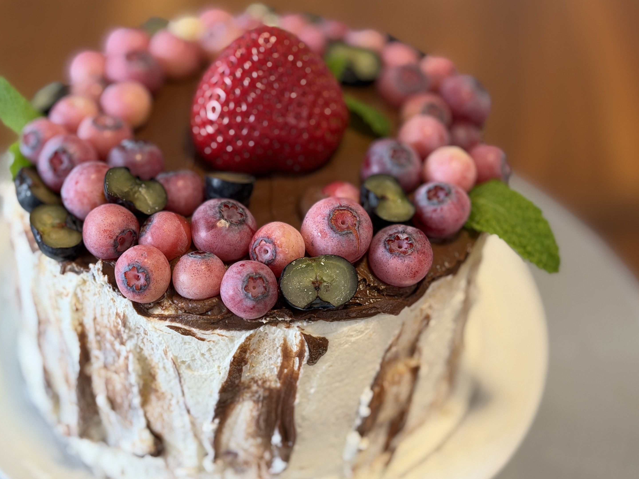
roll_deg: +0.3
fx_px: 1237
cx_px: 234
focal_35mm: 67
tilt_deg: -39.0
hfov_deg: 28.8
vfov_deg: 21.9
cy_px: 177
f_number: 1.78
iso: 64
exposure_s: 1/60
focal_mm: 6.76
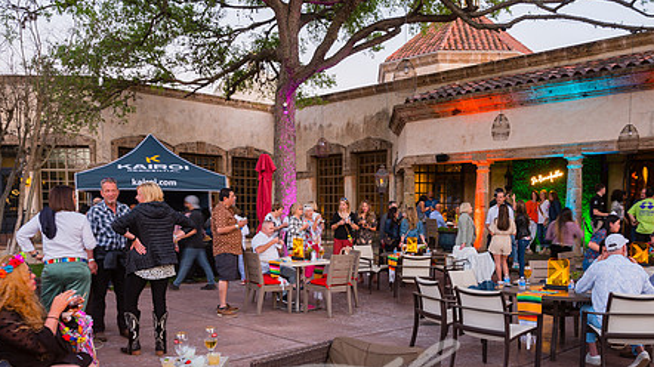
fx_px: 572
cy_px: 256
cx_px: 374
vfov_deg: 35.1
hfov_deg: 59.3
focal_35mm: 33
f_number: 4
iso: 80
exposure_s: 1/13
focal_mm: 24
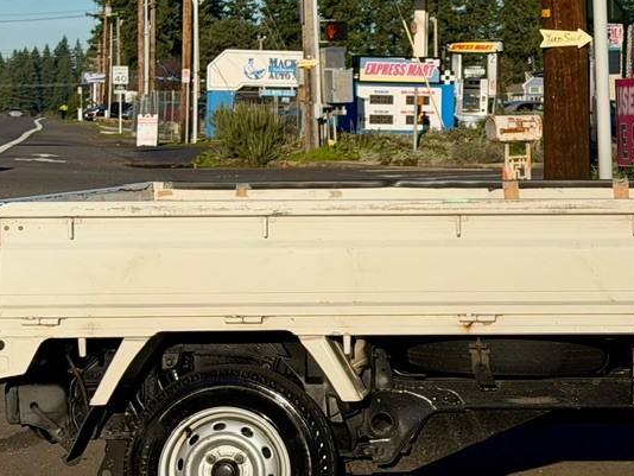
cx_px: 676
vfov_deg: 12.8
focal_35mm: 115
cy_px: 115
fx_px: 2107
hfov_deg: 16.6
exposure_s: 1/13333
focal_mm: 6.76
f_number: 1.78
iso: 80
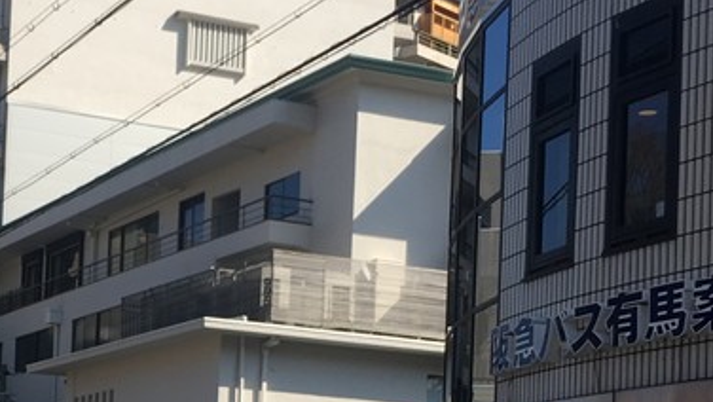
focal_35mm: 86
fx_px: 1627
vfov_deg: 13.7
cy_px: 484
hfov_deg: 23.6
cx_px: -11
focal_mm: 4.15
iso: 25
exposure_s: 1/1099
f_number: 2.2
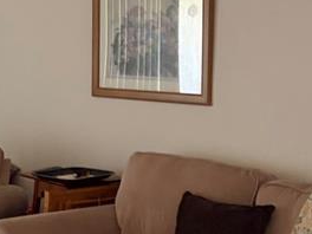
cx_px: -80
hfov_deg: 18.3
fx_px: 910
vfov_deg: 14.6
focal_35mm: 101
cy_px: 122
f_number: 1.6
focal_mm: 5.96
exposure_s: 1/40
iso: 400
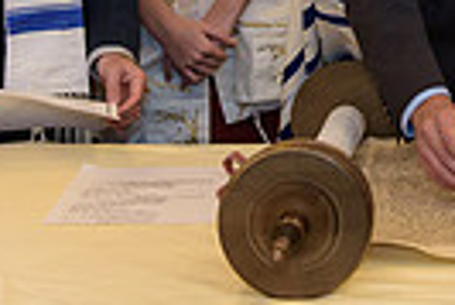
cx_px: 558
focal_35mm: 166
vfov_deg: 8.0
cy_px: -255
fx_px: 2100
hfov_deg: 12.1
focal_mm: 38
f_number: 3.2
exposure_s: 1/125
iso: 1250
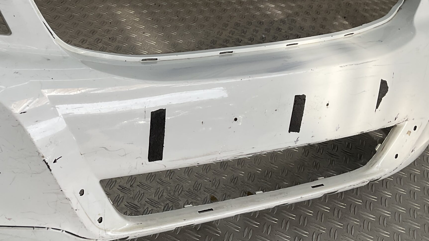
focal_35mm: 47
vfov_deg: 25.3
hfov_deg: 42.7
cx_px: 123
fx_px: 535
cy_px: 85
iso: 16
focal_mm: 3
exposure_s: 1/509
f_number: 1.8
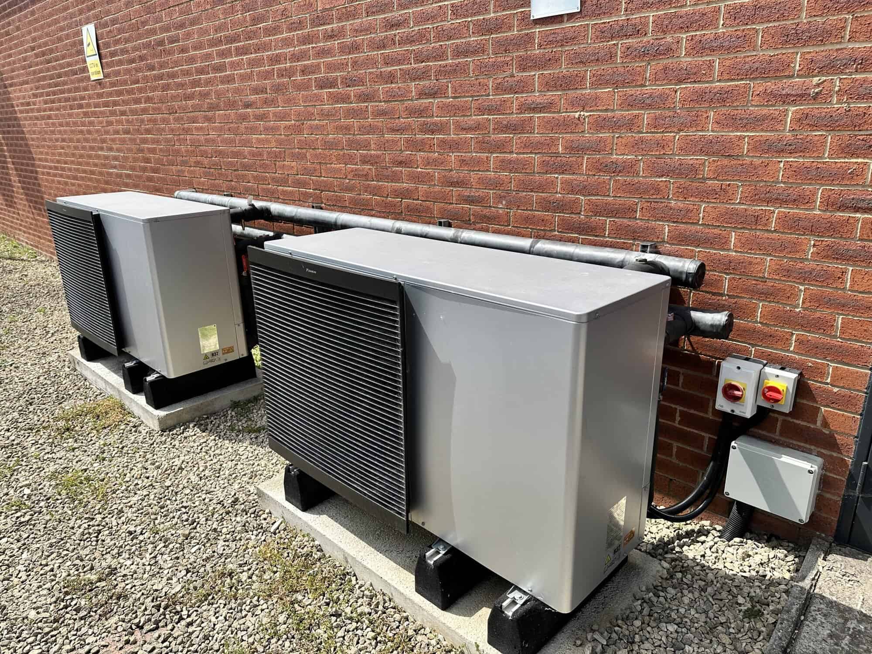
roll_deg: +1.2
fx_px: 605
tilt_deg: -18.3
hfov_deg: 71.6
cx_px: 436
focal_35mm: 24
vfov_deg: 56.8
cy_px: 327
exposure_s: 1/3597
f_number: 1.78
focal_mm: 6.86
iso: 80
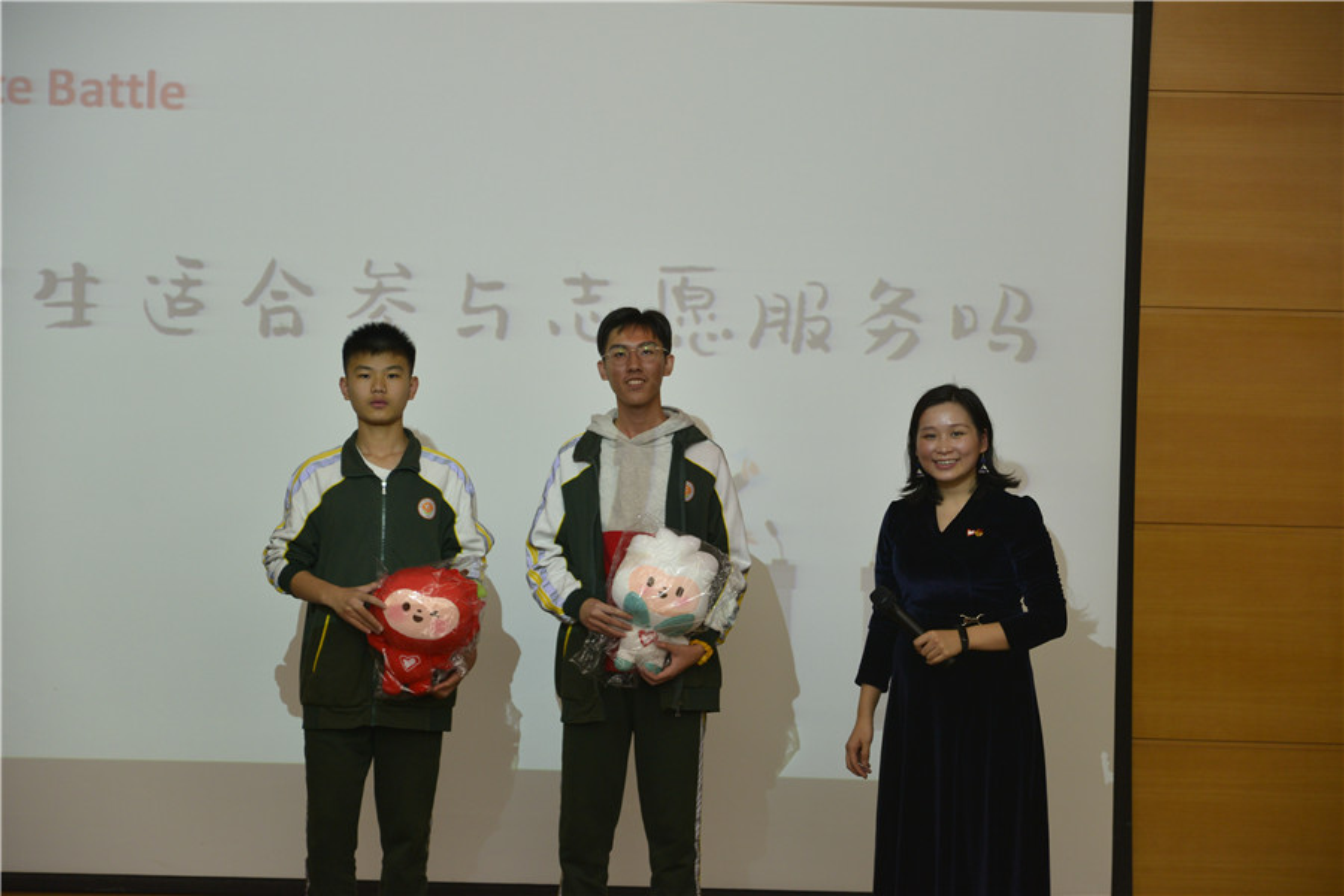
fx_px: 3173
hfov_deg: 23.9
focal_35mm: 85
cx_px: 672
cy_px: 448
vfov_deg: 16.1
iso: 800
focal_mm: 85
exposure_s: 1/80
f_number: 4.5
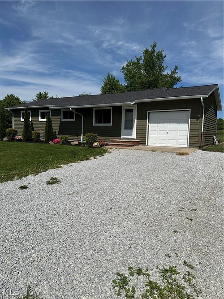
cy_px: 150
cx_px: 112
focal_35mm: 24
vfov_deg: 71.6
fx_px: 207
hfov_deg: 56.8
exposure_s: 1/12048
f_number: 1.78
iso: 80
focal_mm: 6.86
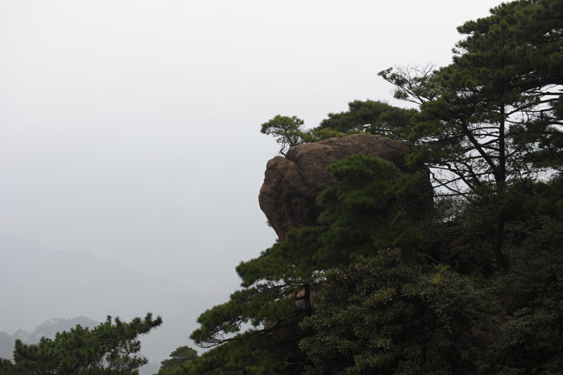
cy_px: 188
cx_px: 282
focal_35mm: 55
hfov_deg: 36.3
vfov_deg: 24.6
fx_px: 859
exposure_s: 1/160
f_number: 6.3
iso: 200
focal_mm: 55
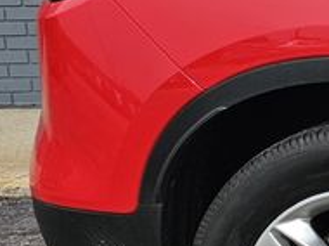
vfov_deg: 9.5
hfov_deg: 9.8
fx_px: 1471
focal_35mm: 155
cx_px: 985
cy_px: 76
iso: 10
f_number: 1.7
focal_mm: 6.3
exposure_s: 1/812
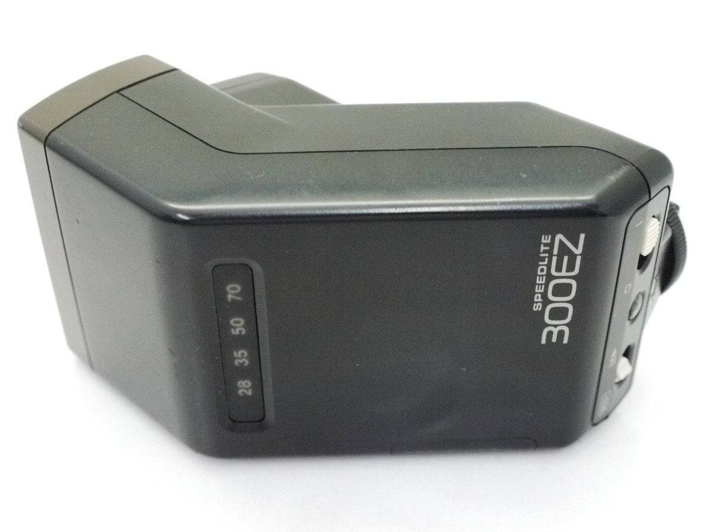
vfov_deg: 24.8
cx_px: 356
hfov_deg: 32.7
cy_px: 268
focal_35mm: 59
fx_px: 1210
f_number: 6.3
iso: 1600
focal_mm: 29
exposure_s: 1/80
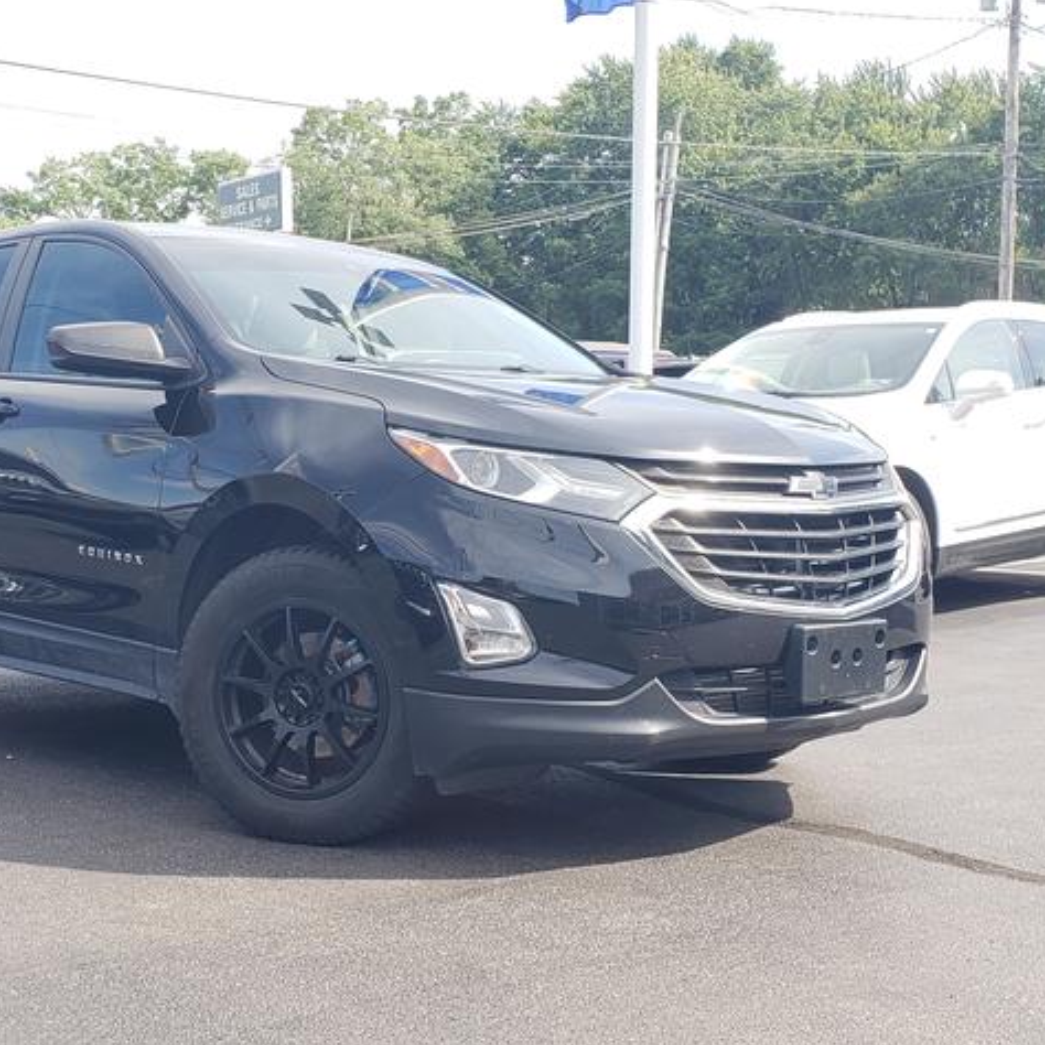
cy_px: 518
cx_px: 377
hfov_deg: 51.8
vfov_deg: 52.5
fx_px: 1059
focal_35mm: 31
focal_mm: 4.3
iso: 50
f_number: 2.4
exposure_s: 1/405
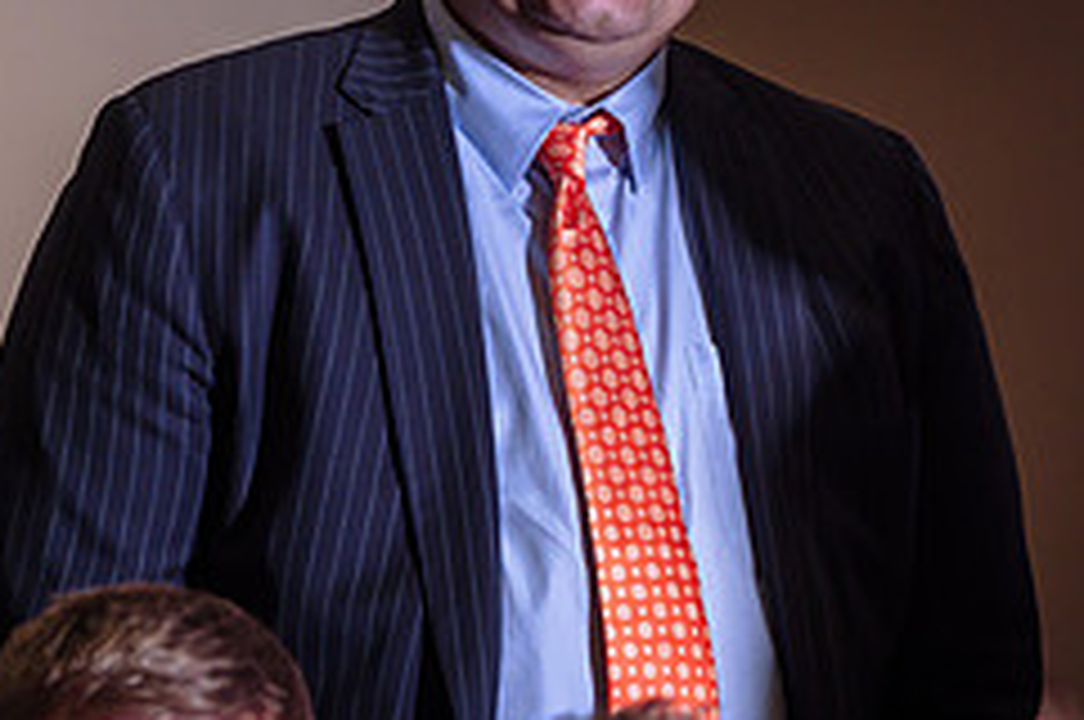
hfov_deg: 5.9
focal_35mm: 350
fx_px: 10525
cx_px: 959
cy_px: 356
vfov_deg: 3.9
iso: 1600
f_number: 2.8
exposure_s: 1/160
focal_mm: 135
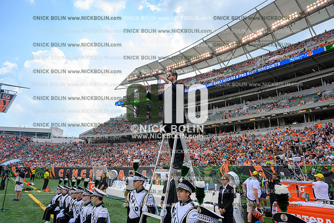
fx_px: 223
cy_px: 112
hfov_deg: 73.7
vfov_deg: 53.2
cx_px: 167
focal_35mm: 24
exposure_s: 1/125
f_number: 7.1
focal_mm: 24
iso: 80
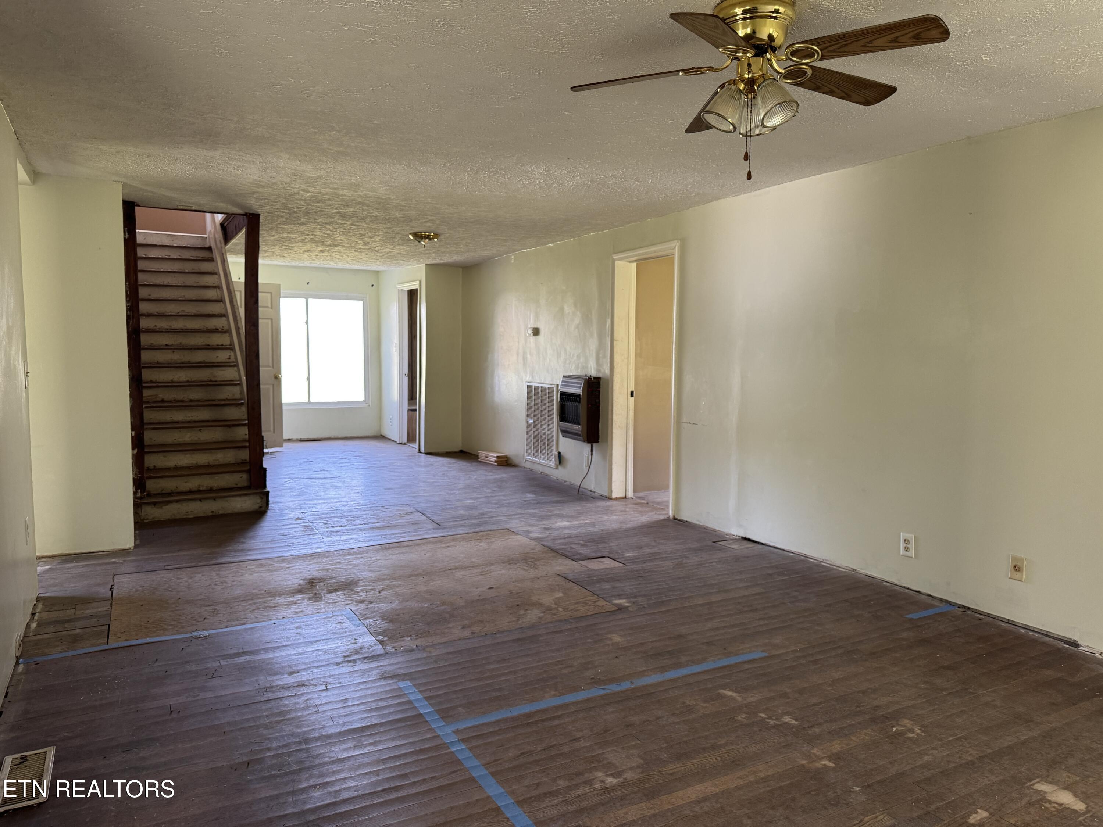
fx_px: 765
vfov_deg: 56.8
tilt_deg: -5.8
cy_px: 414
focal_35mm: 24
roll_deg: -0.6
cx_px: 552
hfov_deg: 71.6
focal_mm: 6.76
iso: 200
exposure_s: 1/60
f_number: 1.78
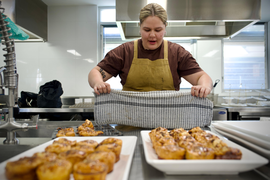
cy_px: 90
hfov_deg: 57.2
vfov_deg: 40.0
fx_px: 247
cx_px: 135
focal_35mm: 33
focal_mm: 33
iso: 1000
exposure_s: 1/160
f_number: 4
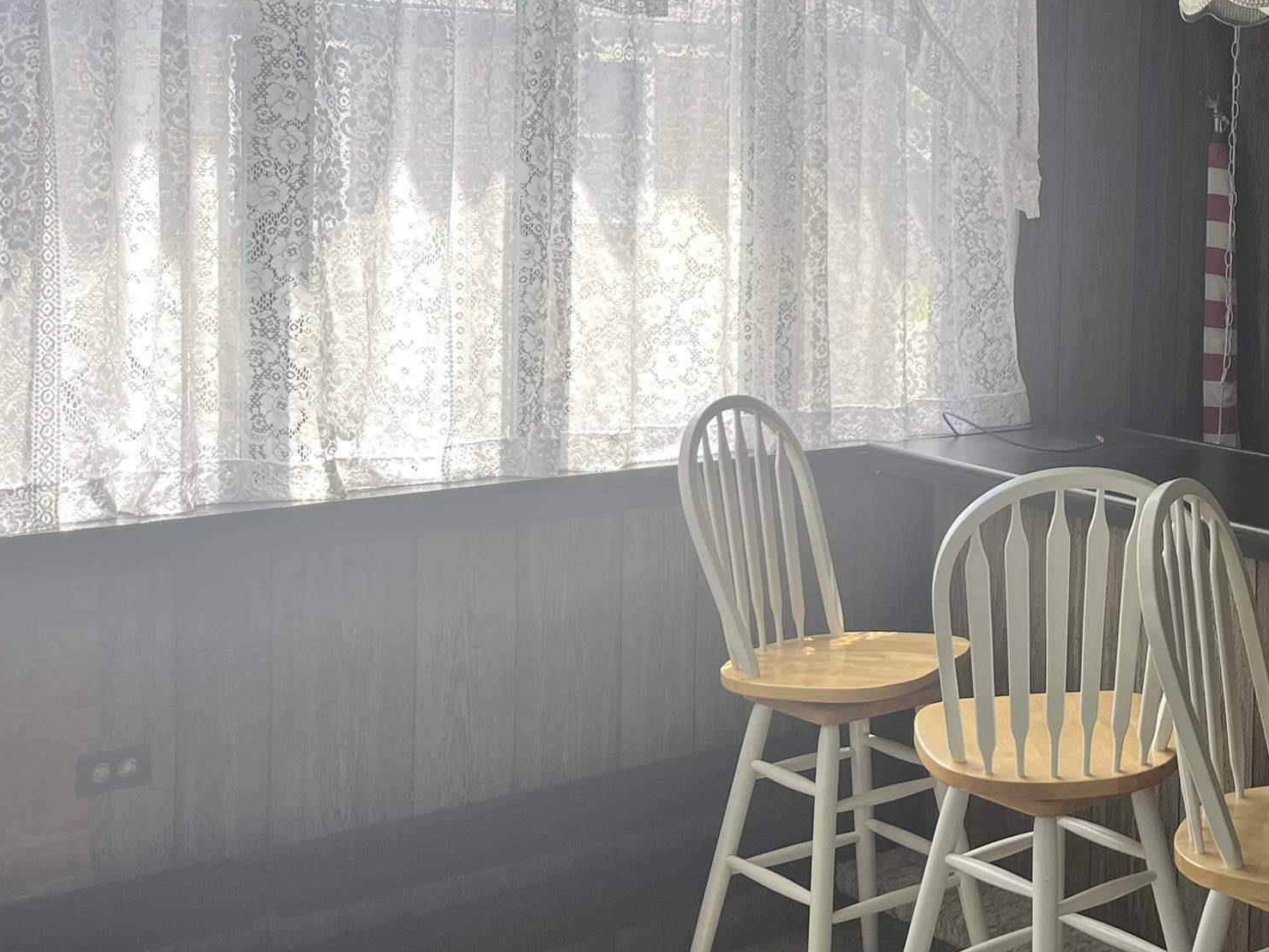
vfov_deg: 26.7
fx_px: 1979
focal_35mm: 54
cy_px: 229
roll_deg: -0.7
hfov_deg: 33.1
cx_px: 1213
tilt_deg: -5.9
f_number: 1.6
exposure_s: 1/122
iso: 40
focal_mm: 5.1
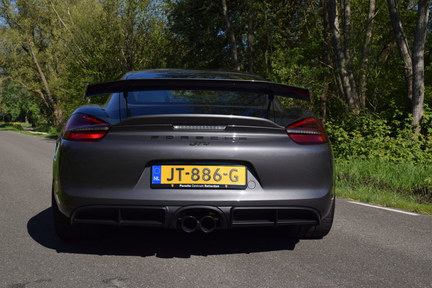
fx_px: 576
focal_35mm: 48
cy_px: 144
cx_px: 216
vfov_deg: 28.1
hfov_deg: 41.1
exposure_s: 1/500
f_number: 8
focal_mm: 32
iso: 200
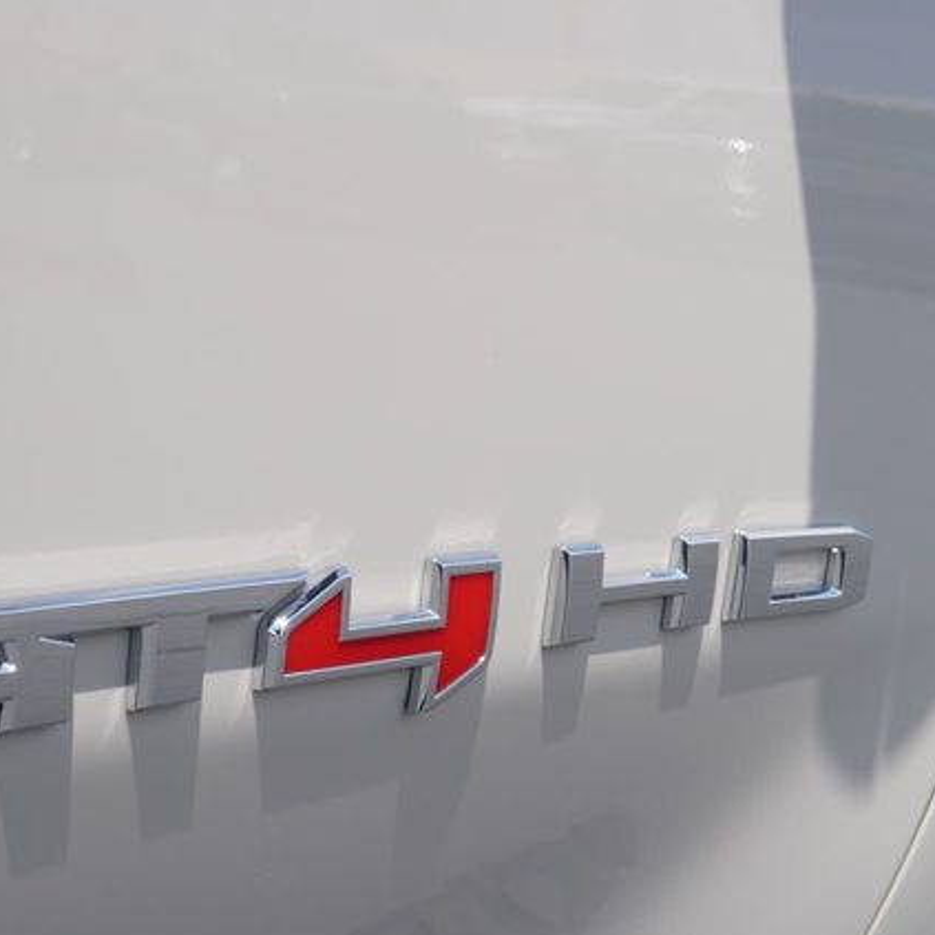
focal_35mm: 71
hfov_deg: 24.3
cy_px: 663
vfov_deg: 24.1
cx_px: 484
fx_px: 2171
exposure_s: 1/400
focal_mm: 23
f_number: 6.3
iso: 100
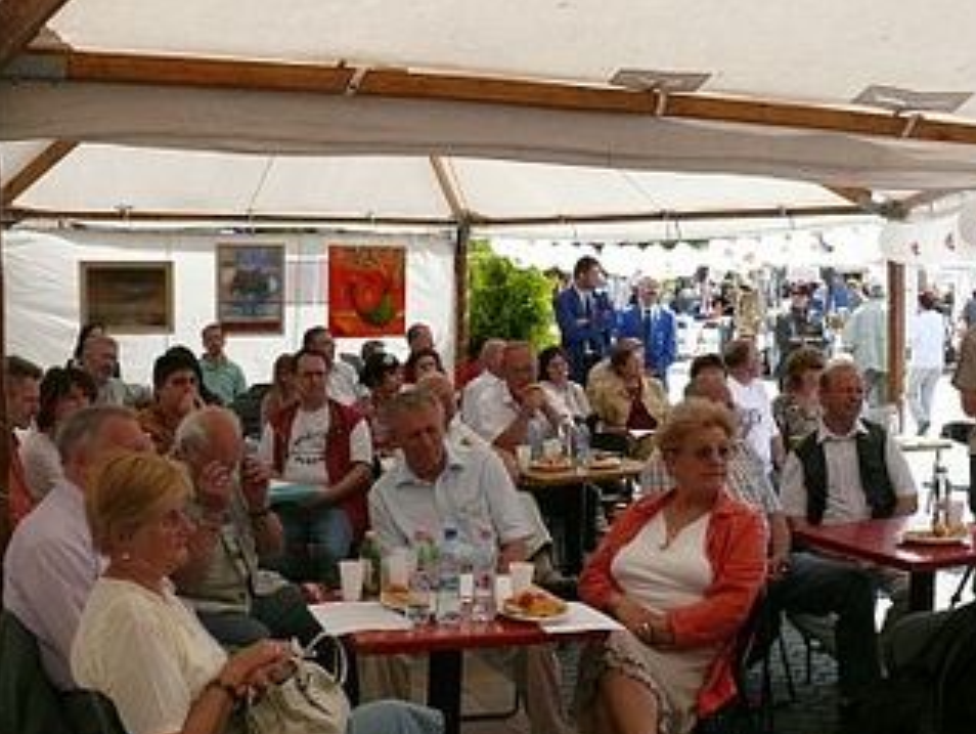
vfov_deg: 32.9
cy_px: 405
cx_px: 602
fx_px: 1242
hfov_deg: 42.6
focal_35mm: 44
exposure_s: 1/400
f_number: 8
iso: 400
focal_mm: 7.4
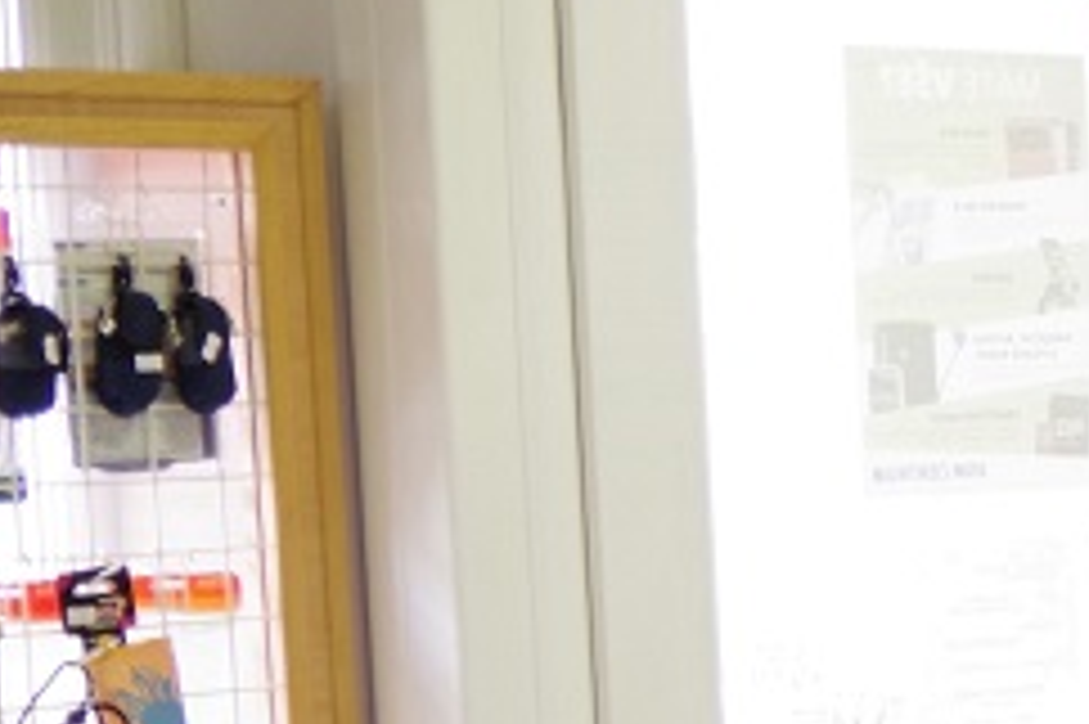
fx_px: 4051
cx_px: 2448
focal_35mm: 134
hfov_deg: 12.6
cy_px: 800
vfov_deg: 10.1
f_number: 3.5
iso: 800
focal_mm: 18
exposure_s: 1/30
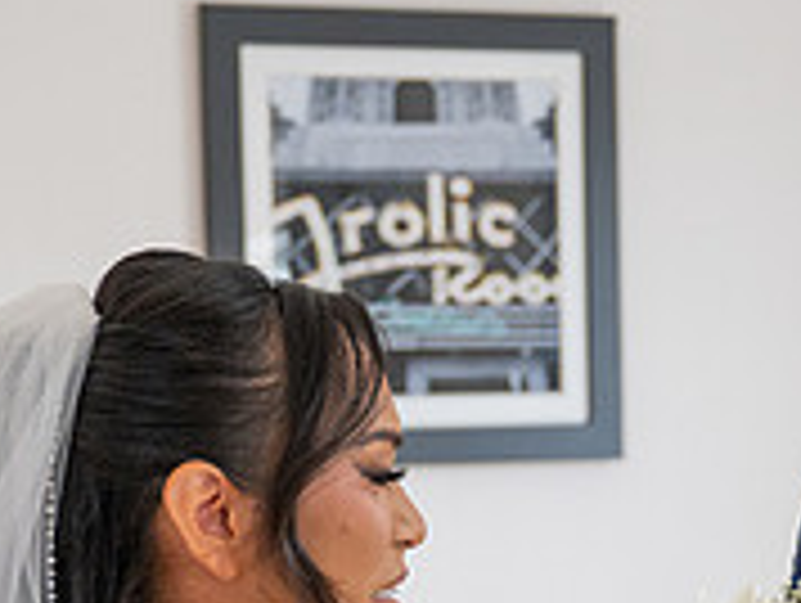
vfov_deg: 11.5
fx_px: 2896
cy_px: 835
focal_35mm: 125
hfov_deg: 15.7
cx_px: 297
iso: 800
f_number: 2.8
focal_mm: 40
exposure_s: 1/250
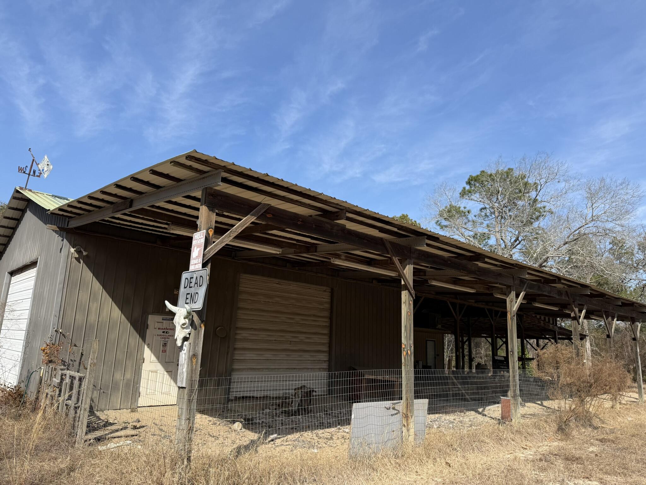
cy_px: 242
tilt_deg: +12.5
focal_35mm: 24
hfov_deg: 71.6
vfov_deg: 56.8
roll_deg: -2.0
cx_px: 323
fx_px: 448
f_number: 1.78
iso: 80
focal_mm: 6.76
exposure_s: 1/3021
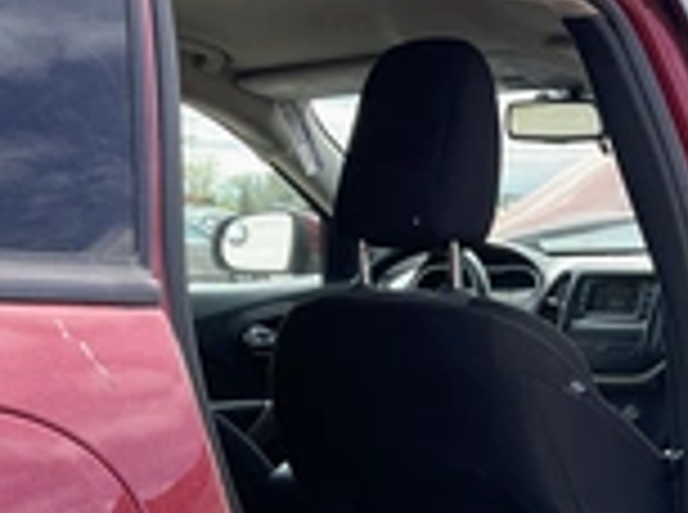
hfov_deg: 25.0
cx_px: 612
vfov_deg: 18.8
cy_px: 508
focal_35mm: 76
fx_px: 1507
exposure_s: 1/302
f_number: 1.8
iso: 25
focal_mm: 3
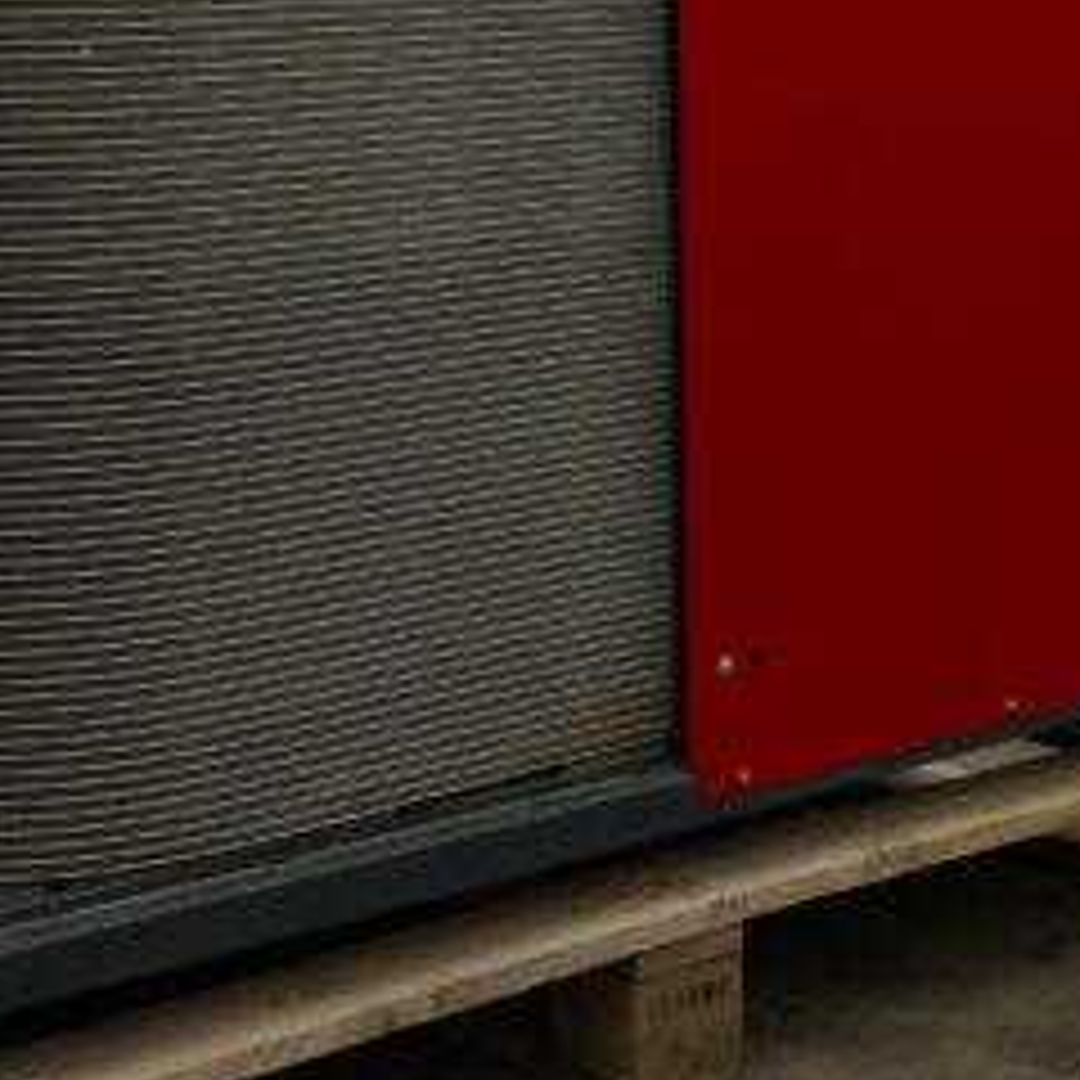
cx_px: 284
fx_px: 3071
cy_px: -317
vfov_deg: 18.6
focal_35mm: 87
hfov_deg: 19.8
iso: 1250
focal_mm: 24
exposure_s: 1/250
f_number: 4
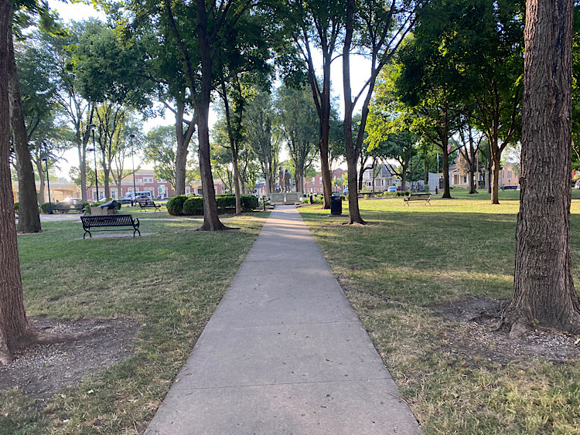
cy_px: 218
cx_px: 290
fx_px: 436
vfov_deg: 53.1
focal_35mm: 26
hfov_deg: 67.3
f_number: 1.8
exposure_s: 1/195
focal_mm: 4.25
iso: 32
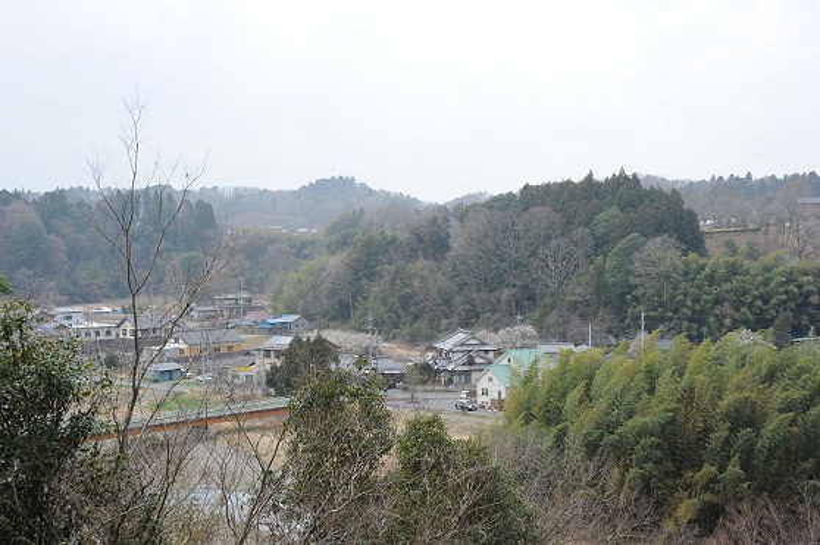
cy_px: 272
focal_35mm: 50
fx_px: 1138
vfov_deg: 26.9
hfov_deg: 39.6
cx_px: 410
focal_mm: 50
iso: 640
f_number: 9
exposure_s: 1/500
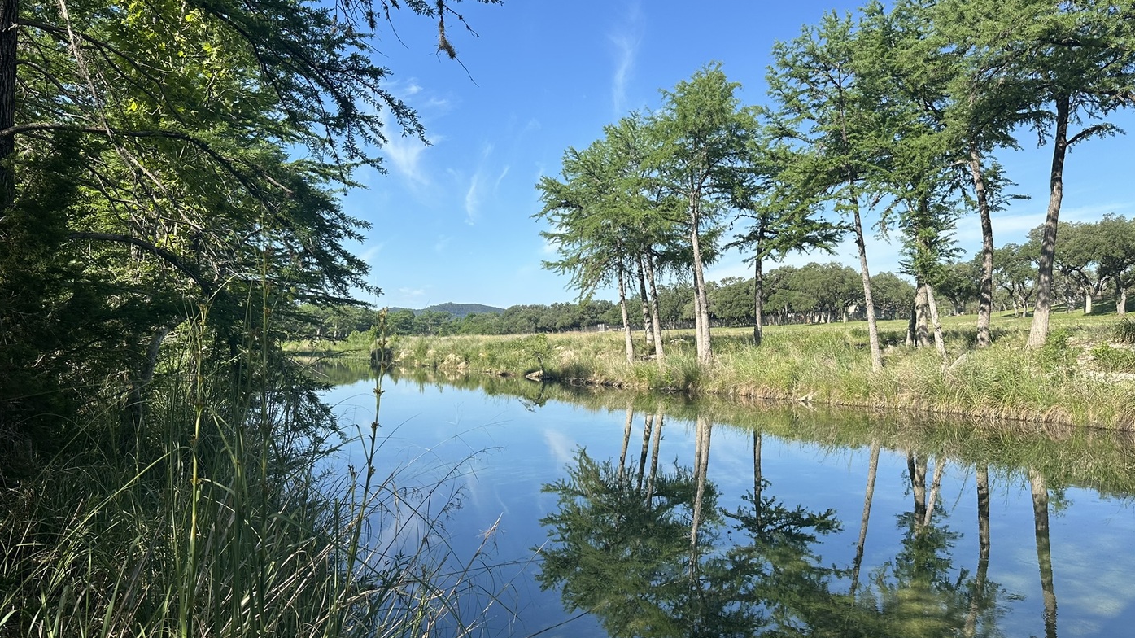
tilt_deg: -1.5
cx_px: 583
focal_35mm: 27
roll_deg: -0.5
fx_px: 812
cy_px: 359
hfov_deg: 69.9
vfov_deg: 42.8
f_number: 1.78
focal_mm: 6.86
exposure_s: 1/2591
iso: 80
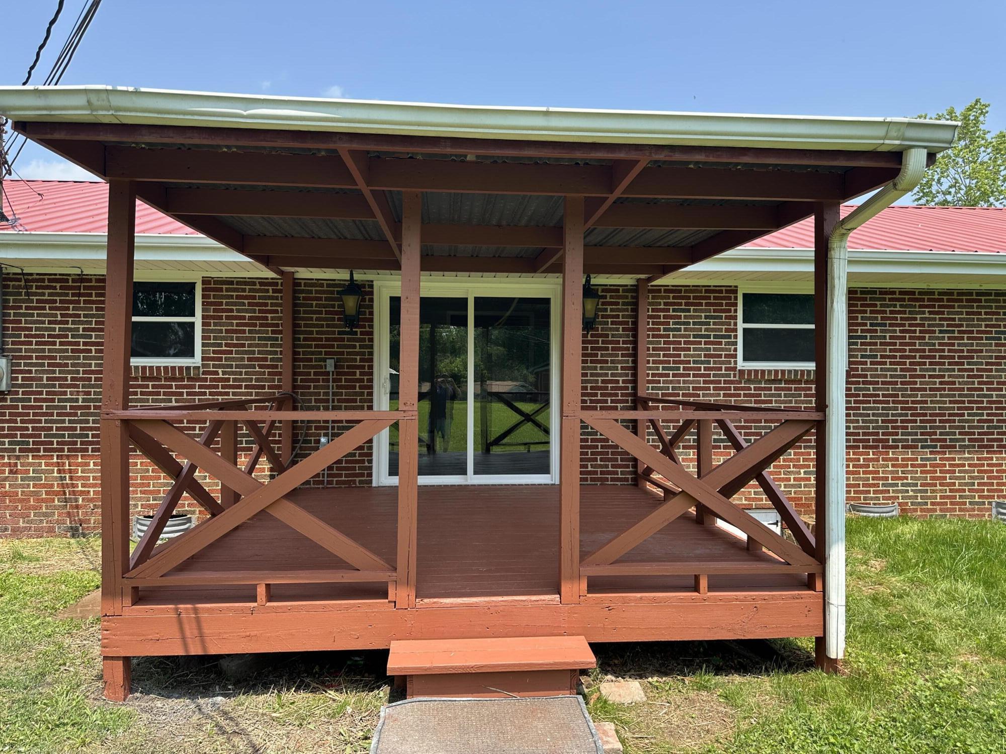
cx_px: 503
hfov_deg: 71.6
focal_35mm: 24
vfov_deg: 56.8
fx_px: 697
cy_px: 377
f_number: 1.78
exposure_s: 1/1256
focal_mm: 6.86
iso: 80
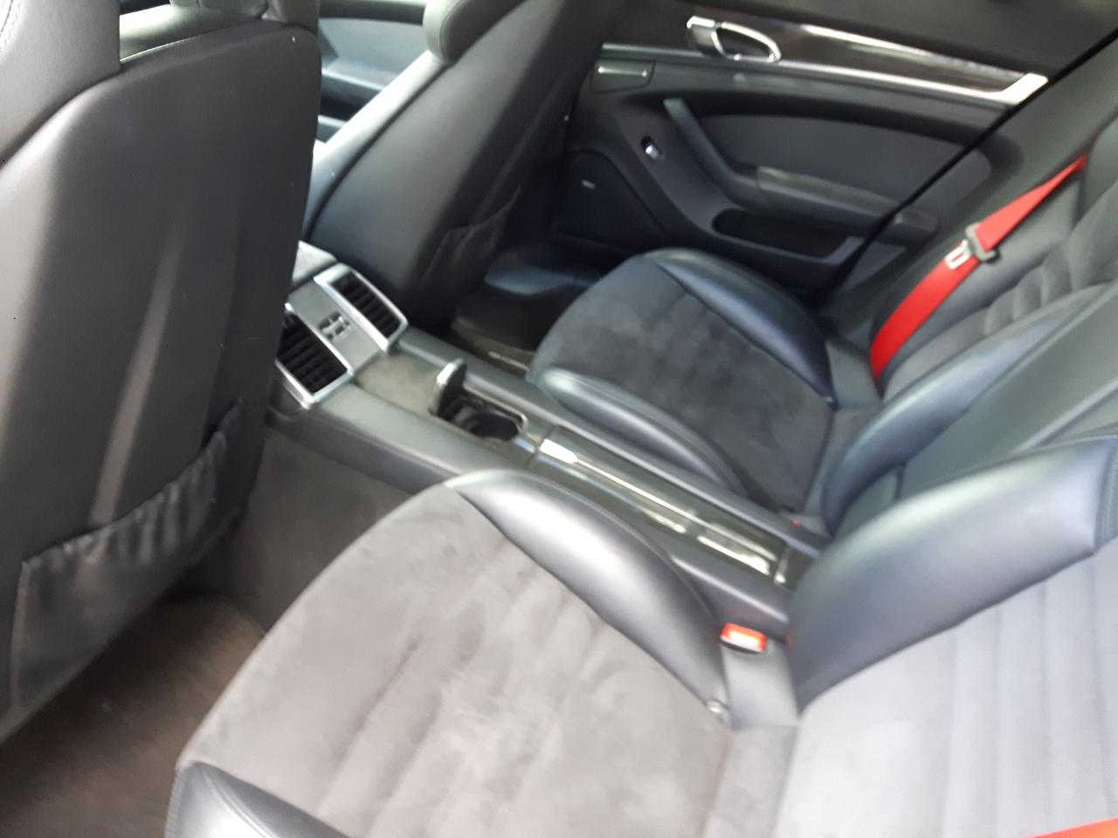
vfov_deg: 45.4
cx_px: 559
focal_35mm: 31
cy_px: 419
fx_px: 1001
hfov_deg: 58.4
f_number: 1.9
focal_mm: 3.7
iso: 160
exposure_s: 1/25
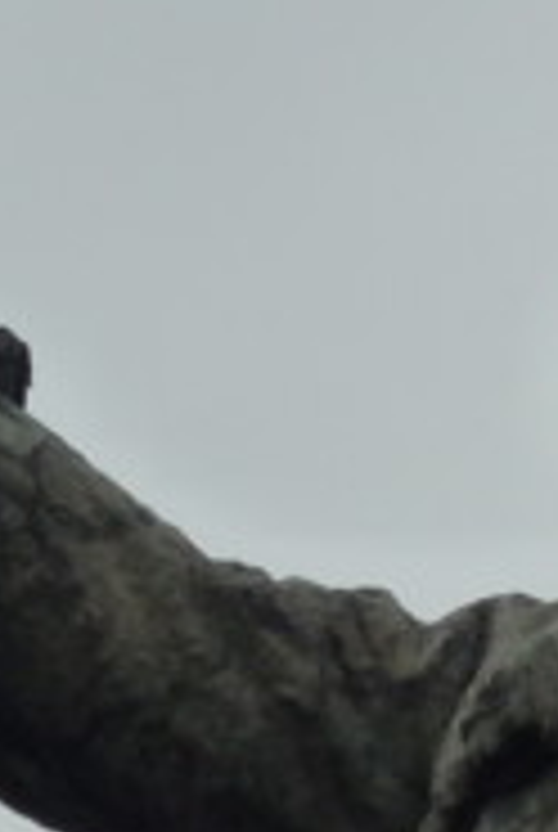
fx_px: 7898
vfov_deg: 6.0
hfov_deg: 4.0
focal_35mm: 341
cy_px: 603
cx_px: 324
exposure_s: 1/500
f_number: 4.9
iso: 160
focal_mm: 13.2
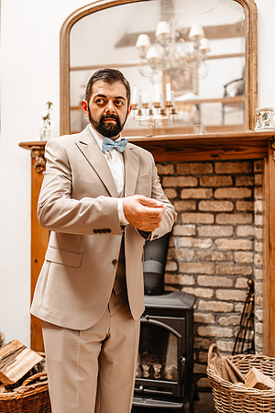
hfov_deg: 37.9
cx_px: 138
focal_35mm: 35
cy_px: 206
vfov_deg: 54.4
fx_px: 401
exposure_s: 1/200
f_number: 1.4
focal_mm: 35
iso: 500
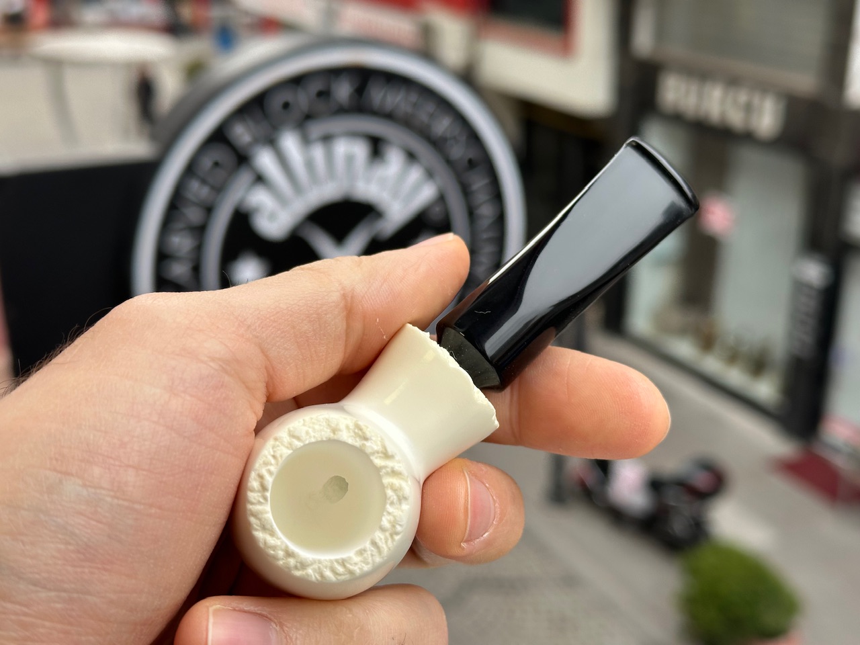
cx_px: 430
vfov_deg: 30.3
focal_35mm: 48
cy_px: 322
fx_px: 1193
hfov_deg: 39.7
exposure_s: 1/255
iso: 64
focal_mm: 6.86
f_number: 1.78
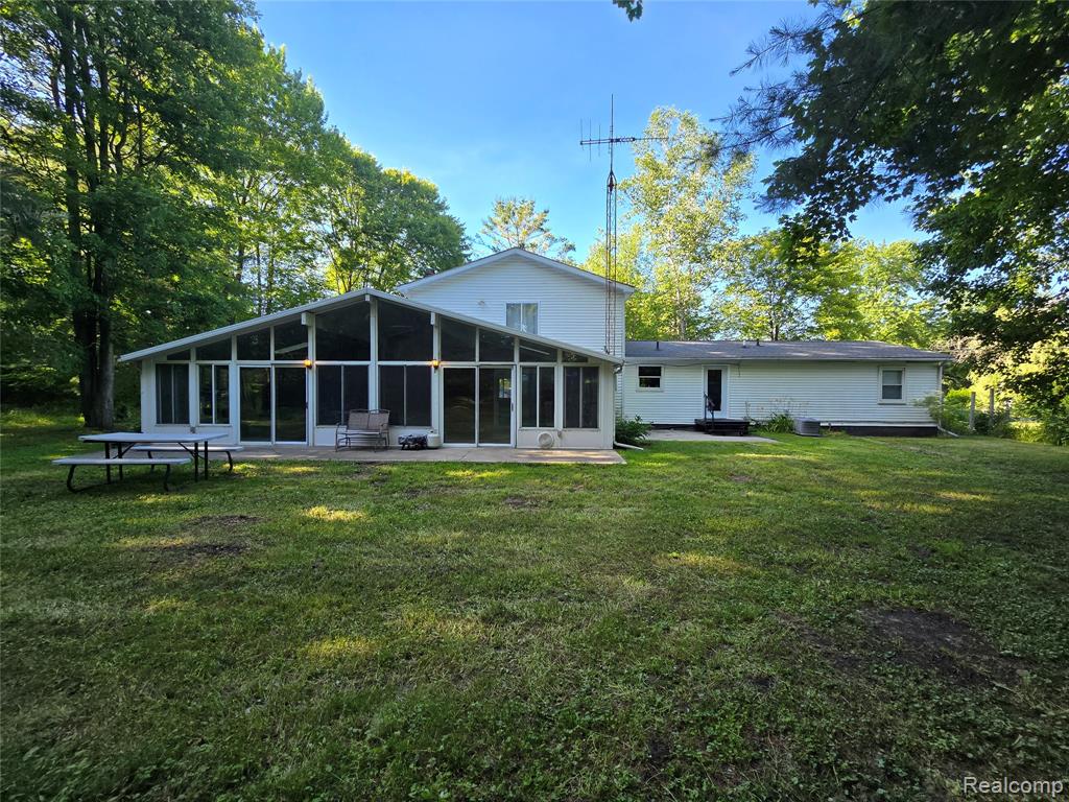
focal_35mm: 13
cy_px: 401
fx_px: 401
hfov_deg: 106.2
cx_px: 534
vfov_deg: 89.9
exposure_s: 1/354
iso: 50
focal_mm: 2.2
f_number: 2.2
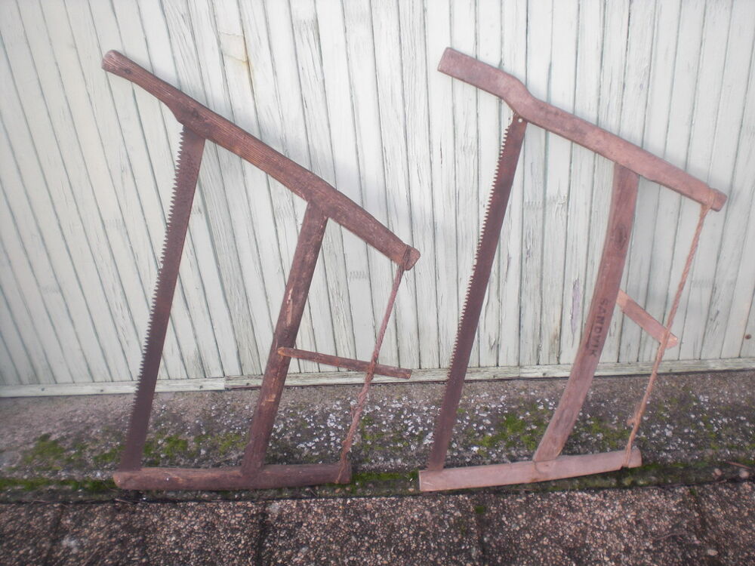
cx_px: 378
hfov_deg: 49.0
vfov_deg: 37.7
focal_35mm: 38
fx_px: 829
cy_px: 283
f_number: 3.1
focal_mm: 6.3
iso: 64
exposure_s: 1/100
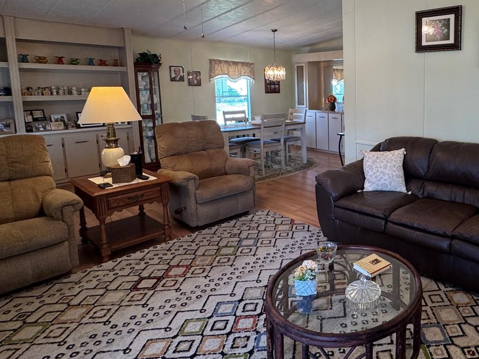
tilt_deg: -6.9
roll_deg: -0.3
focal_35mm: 24
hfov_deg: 65.4
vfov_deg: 55.8
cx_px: 381
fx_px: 332
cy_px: 124
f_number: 2.2
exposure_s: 1/60
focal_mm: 2.22
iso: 200
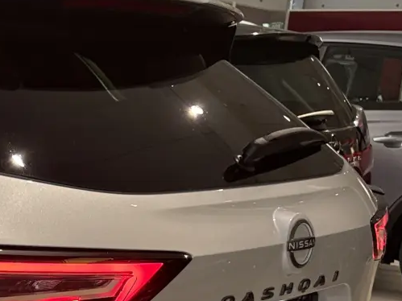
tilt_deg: -14.9
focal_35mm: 100
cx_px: -176
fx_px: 1161
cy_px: 389
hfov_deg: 17.8
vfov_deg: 14.2
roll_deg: -0.9
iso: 100
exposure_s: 1/61
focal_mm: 5.96
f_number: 1.6
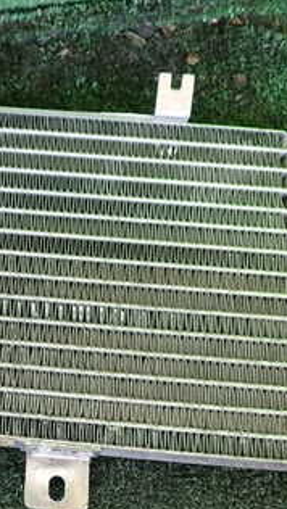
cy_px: 298
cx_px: -61
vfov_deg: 33.7
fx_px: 838
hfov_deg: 18.4
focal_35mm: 62
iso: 200
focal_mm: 5.4
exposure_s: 1/50
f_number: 2.3
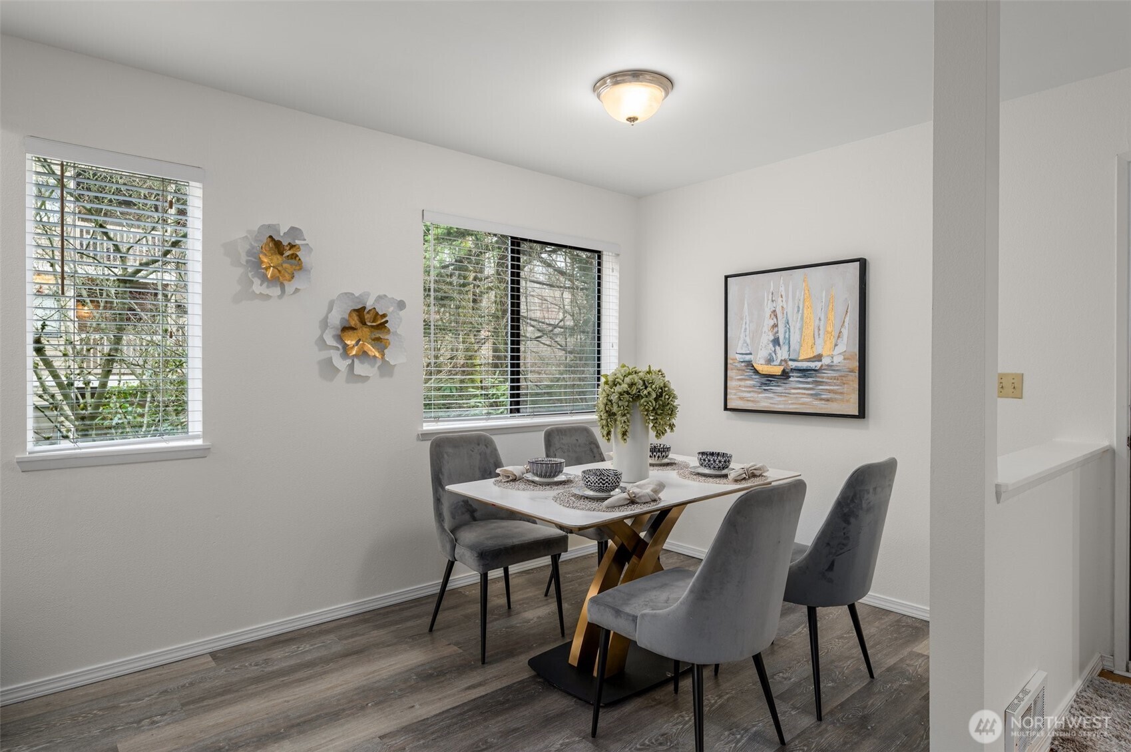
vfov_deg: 61.8
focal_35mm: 20
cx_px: 566
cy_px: 376
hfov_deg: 84.0
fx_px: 628
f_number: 7.1
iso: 320
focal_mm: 20
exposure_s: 1/4
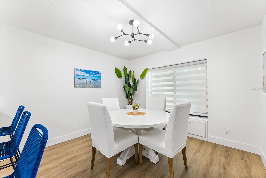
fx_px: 103
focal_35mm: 14
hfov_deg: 104.2
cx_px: 133
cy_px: 89
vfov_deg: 81.3
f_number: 9
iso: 250
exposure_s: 1.6
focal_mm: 14
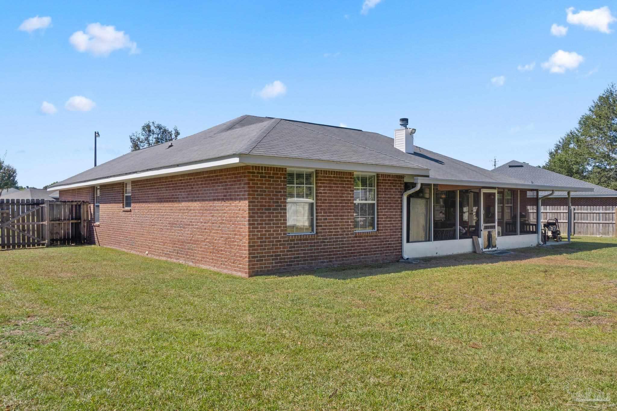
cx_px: 308
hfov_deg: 67.4
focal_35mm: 27
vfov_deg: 47.9
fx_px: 463
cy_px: 206
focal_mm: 18
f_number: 9
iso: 100
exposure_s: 1/125
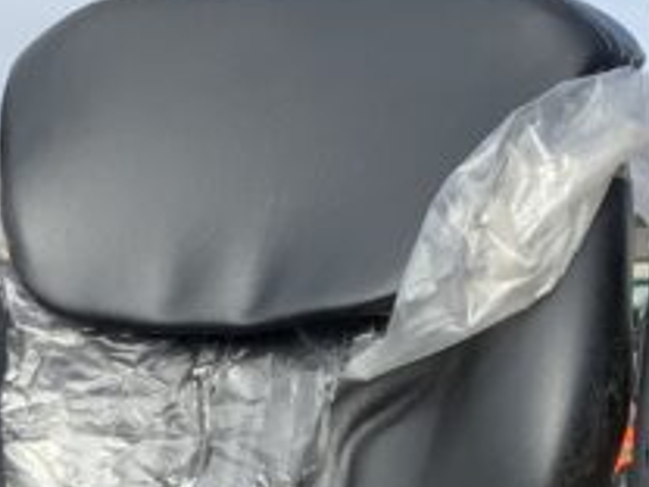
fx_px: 2681
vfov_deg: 10.1
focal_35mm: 143
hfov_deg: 13.8
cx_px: 265
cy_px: 677
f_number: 1.8
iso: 16
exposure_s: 1/1221
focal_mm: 3
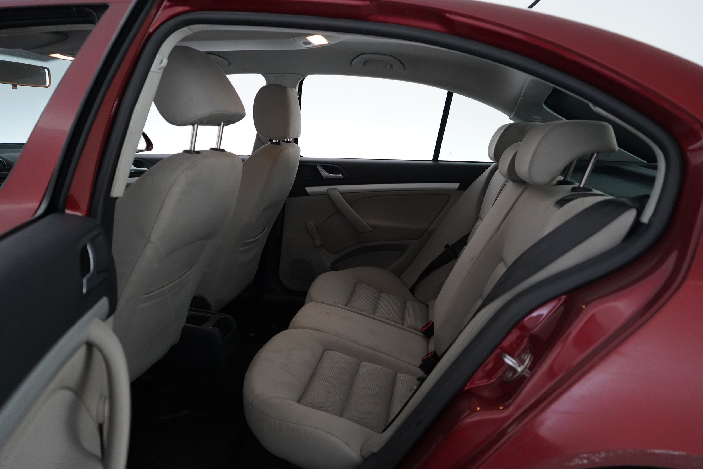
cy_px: 234
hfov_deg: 65.5
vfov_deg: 46.4
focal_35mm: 28
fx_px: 547
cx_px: 352
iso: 6400
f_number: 3.5
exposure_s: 1/160
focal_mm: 28
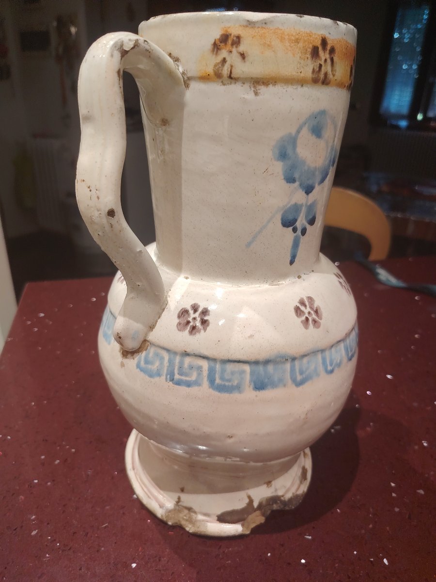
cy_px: 291
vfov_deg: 71.6
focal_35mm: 24
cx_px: 218
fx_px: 403
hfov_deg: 56.8
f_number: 1.75
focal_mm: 5.25
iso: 653
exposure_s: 1/33.3
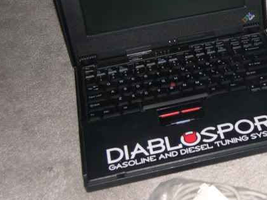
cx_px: 249
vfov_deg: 20.5
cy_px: 103
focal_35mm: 72
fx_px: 556
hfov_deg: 26.0
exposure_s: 1/60
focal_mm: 8
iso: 100
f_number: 2.8
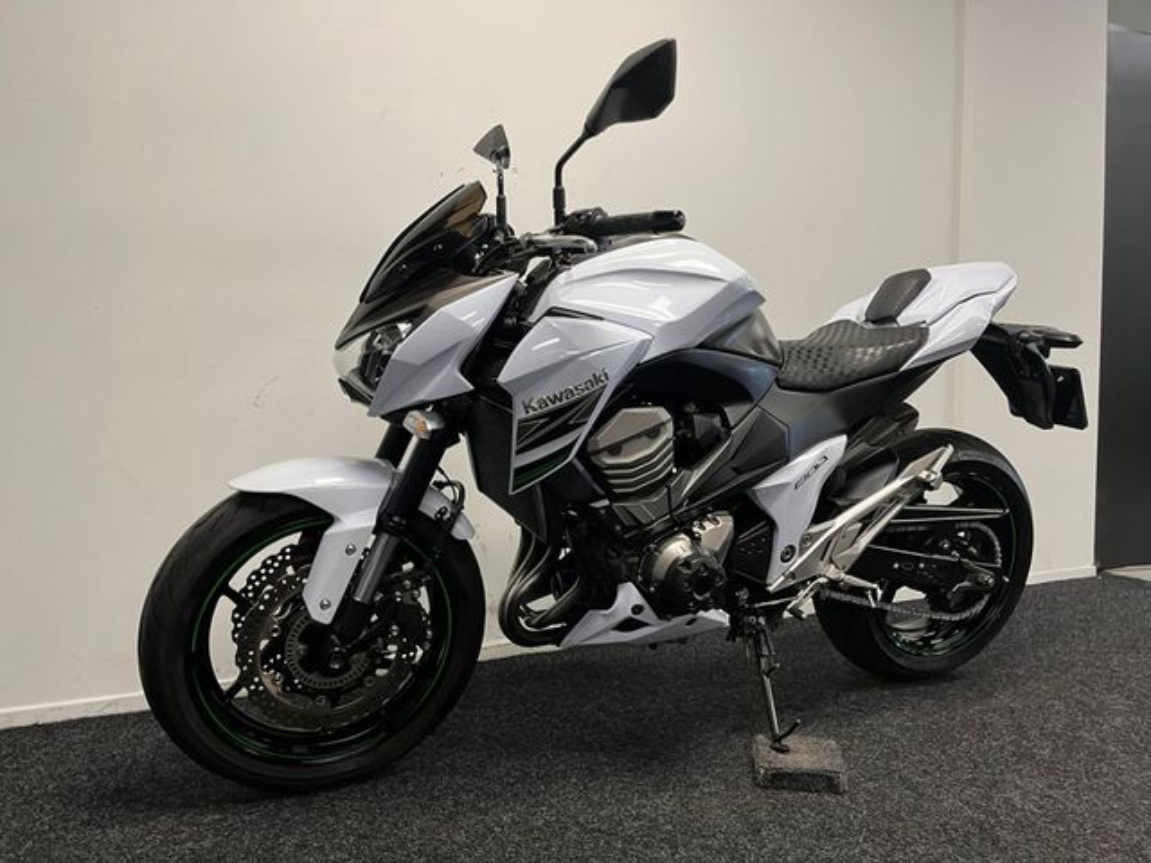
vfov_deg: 53.1
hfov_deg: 67.3
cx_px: 576
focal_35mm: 26
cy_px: 432
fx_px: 865
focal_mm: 5.1
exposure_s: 1/50
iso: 80
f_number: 1.6
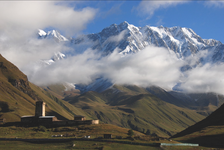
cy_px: 75
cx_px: 112
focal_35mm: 78
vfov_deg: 17.6
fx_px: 486
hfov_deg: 26.0
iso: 200
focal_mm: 52
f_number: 11
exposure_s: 1/500
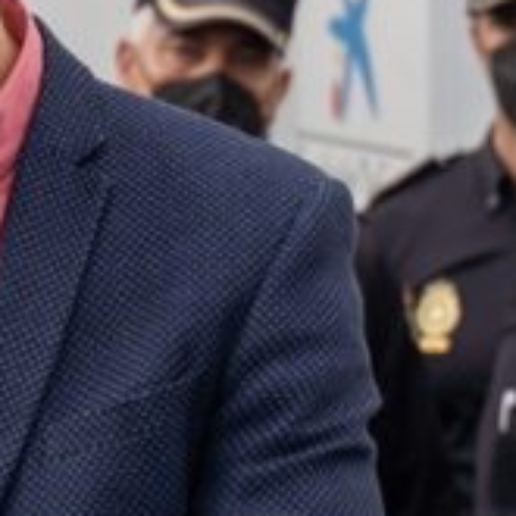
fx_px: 9984
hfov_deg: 2.9
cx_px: -760
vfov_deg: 3.0
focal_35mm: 592
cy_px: 371
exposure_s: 1/400
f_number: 5.6
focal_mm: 75
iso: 125
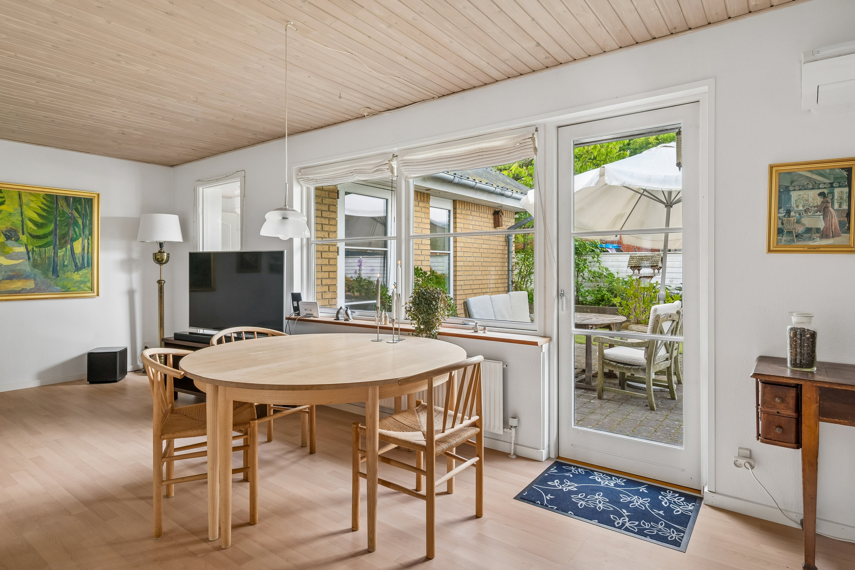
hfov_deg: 85.4
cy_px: 285
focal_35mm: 20
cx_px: 428
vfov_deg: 63.2
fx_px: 463
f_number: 9
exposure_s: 1/50
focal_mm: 19.5
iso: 640
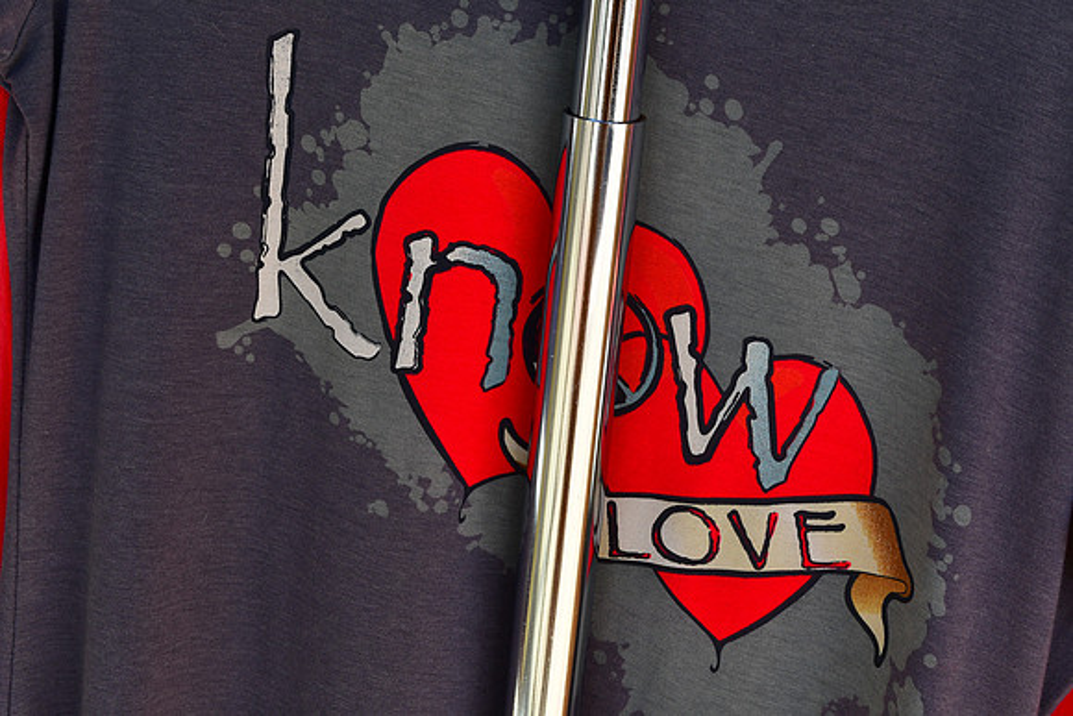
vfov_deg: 18.2
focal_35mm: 75
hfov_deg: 27.0
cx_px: 536
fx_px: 2236
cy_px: 358
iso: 360
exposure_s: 1/80
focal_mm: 50
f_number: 11
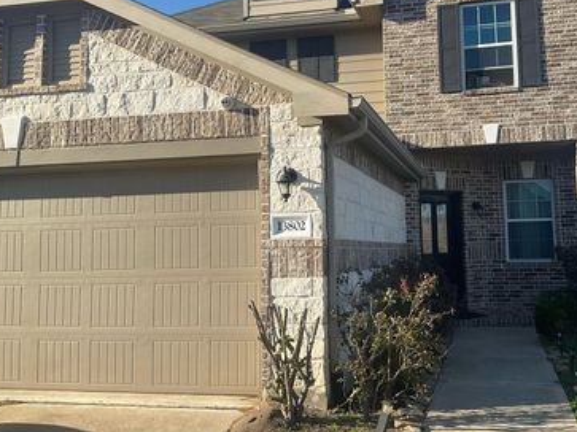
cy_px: 172
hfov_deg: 46.5
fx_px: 667
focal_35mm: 40
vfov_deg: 35.8
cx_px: 348
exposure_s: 1/1412
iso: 16
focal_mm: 3
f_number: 1.8
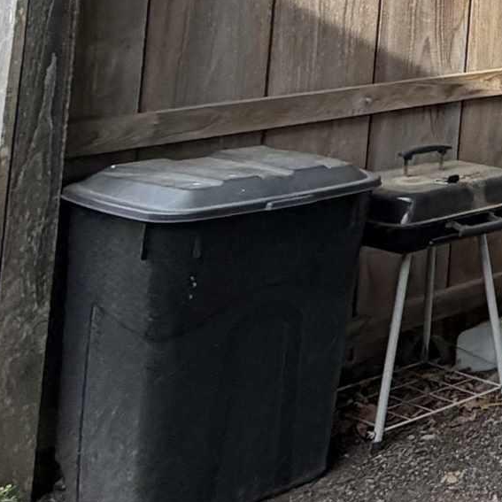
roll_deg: -2.0
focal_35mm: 67
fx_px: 1099
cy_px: -146
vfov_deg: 23.0
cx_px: 1181
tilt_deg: +5.1
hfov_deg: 15.3
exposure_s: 1/212
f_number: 2.2
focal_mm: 2.22
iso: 40
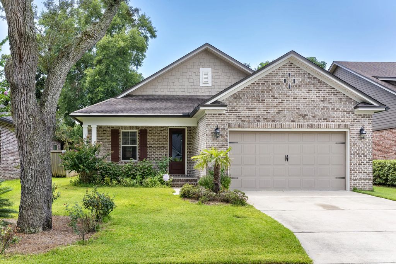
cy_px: 132
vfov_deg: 37.9
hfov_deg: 54.4
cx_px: 198
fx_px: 385
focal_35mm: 35
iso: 100
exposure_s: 1/125
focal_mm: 35
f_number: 7.1
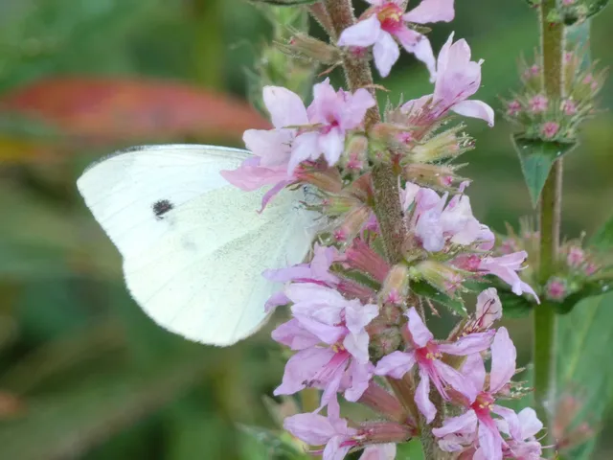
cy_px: 230
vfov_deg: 3.1
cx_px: 306
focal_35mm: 484
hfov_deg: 4.1
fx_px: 8571
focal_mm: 86.7
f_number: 5.6
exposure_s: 1/100
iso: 200
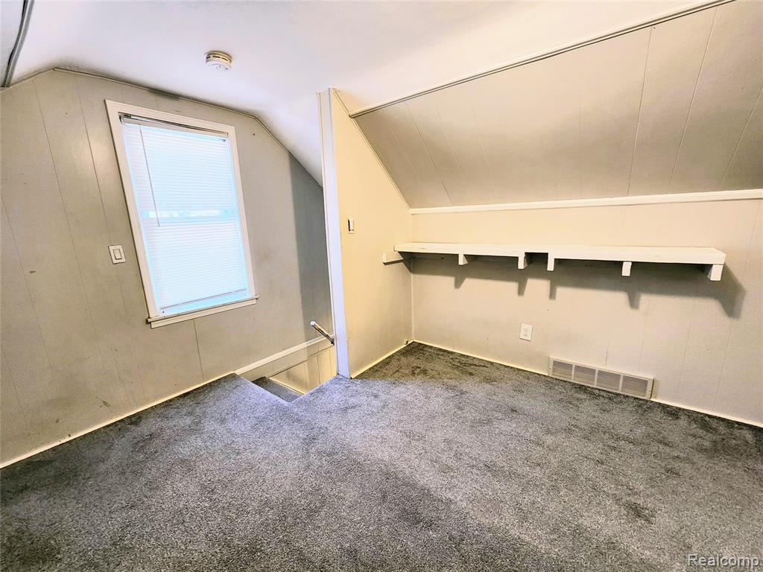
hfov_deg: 106.2
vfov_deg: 89.9
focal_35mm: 13
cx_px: 382
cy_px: 286
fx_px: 287
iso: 250
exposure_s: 1/60.2
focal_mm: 2.2
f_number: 2.2
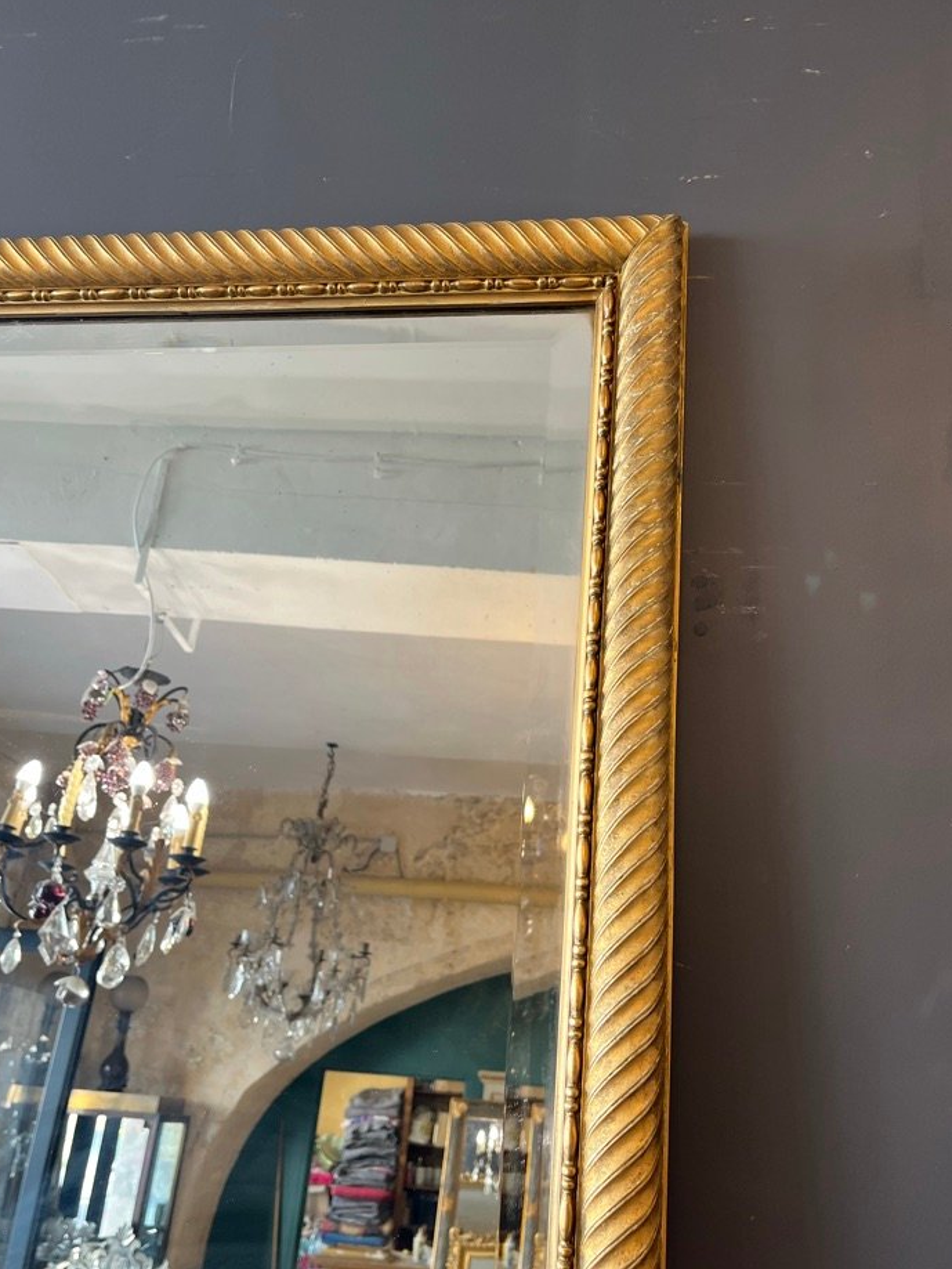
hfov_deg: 48.2
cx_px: 515
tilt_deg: +12.1
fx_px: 1063
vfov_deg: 61.5
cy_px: 695
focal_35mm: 29
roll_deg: -3.1
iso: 125
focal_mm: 5.1
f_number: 1.6
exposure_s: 1/121
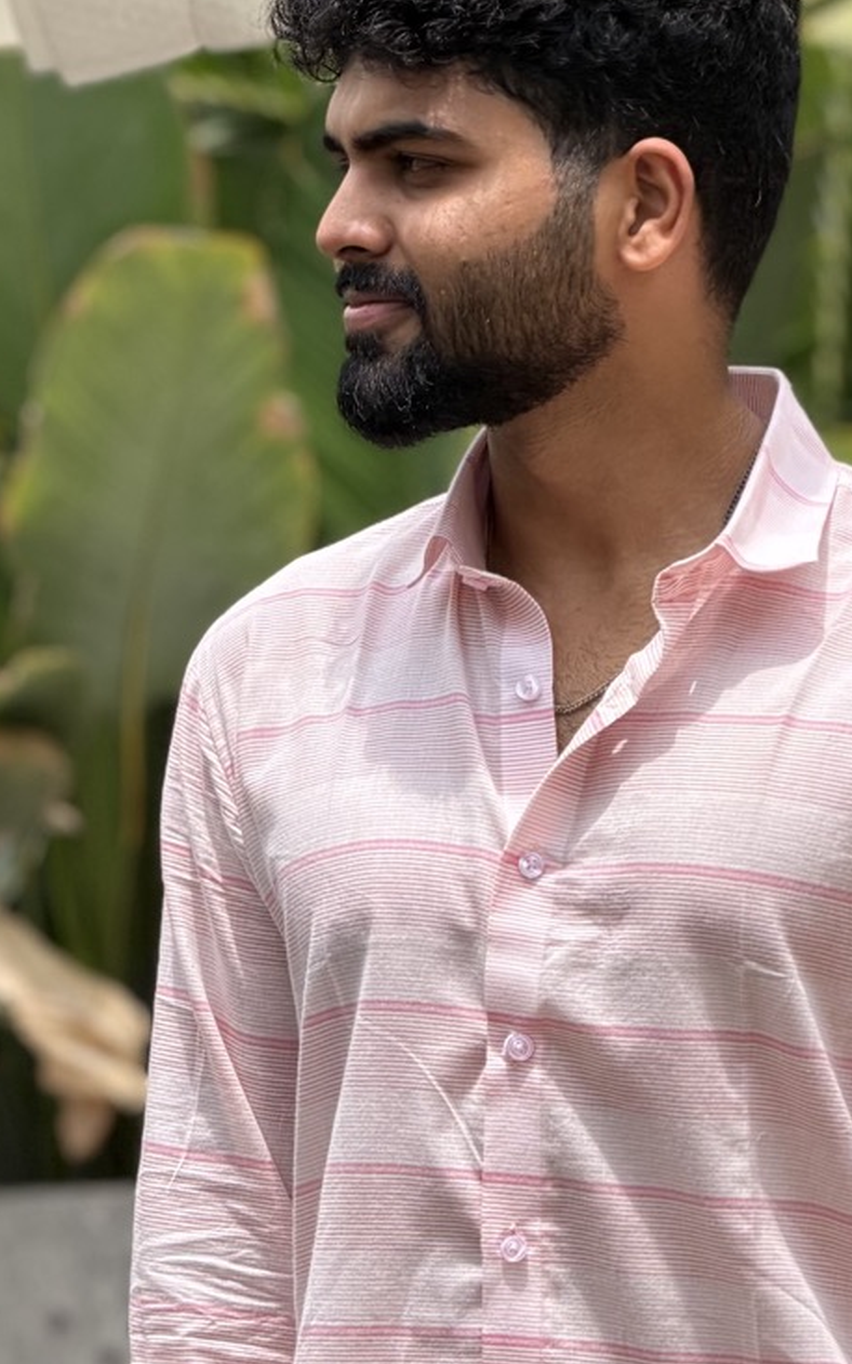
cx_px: 569
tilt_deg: -3.2
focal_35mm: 185
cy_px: 917
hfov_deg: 7.1
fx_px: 6874
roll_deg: -0.1
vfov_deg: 11.3
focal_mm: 16.89
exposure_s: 1/638
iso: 50
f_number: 2.8
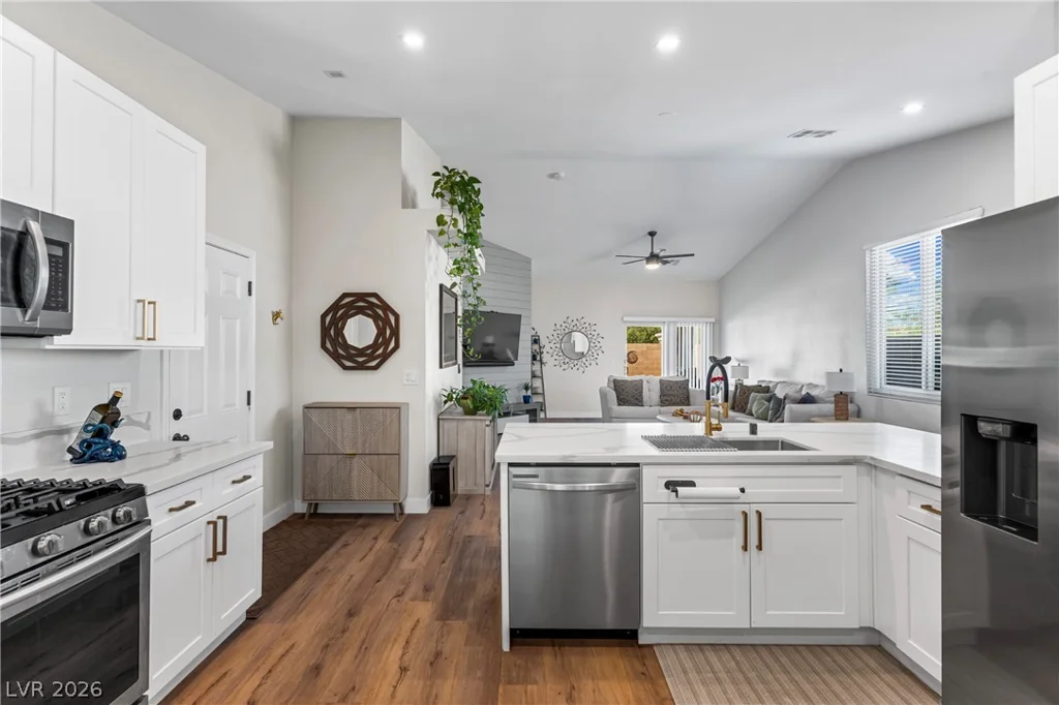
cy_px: 352
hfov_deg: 93.3
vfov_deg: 70.4
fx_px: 500
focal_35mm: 17
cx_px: 530
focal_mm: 17
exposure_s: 1/125
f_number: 8
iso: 400
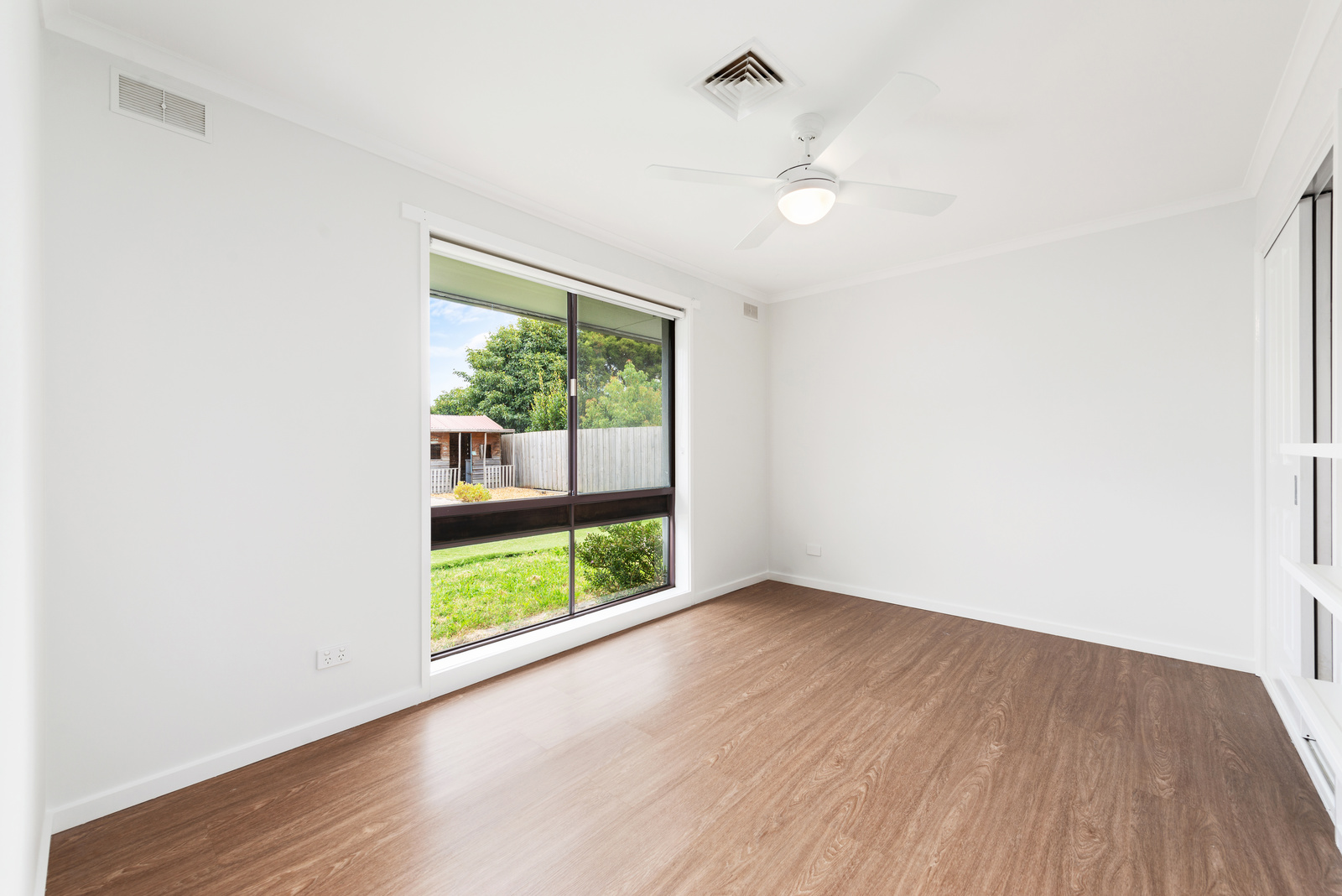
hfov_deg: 104.2
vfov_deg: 81.3
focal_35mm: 14
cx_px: 671
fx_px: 522
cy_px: 448
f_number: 8
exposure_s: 1/6
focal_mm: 14
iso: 125
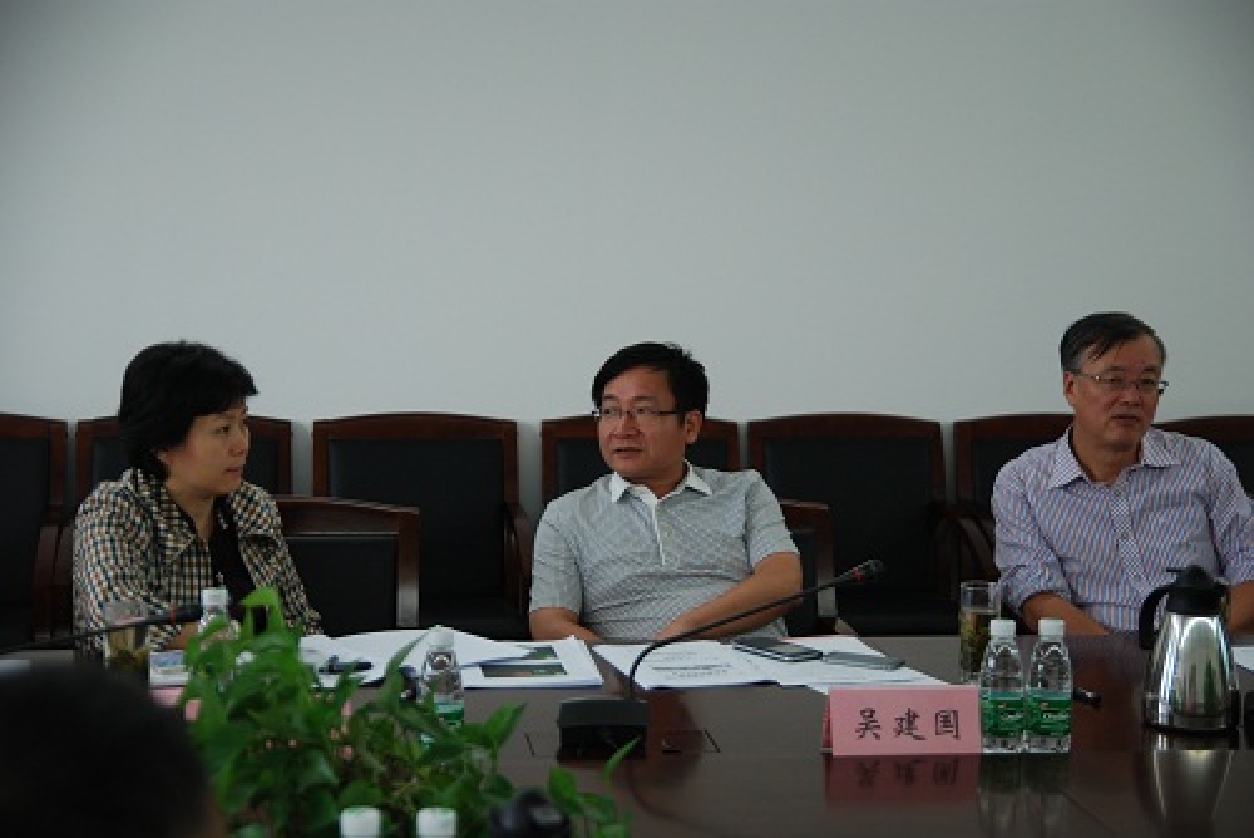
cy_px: 419
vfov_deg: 22.7
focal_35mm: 60
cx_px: 627
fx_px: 2091
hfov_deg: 33.4
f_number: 2.8
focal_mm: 40
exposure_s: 1/30
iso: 220
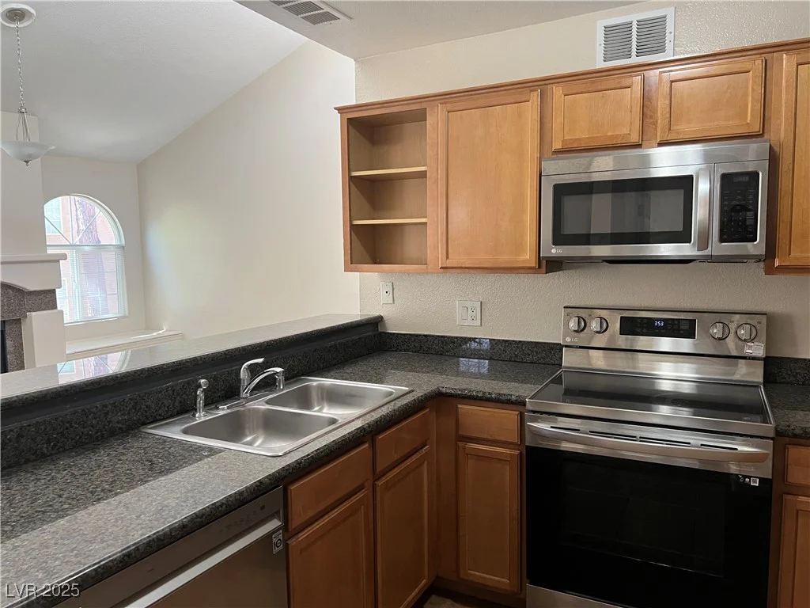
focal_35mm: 26
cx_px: 405
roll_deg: +0.3
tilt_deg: -7.1
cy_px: 304
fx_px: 608
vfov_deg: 53.1
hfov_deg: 67.3
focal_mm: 5.7
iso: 125
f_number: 1.5
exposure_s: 1/88
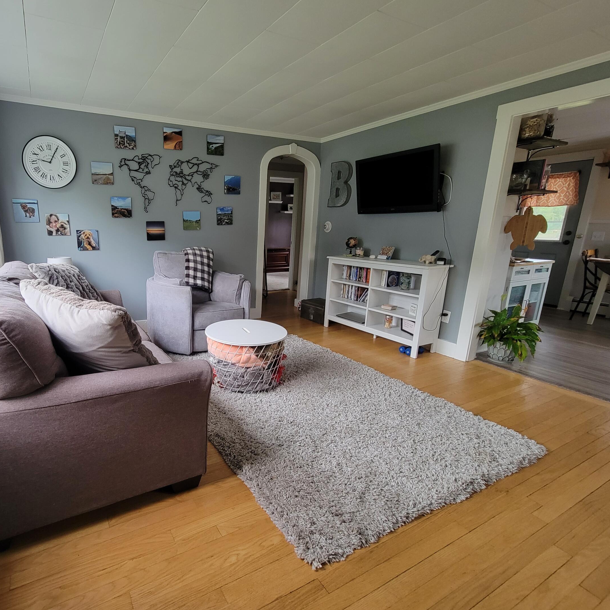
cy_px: 309
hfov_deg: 85.0
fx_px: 319
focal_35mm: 16
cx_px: 214
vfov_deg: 87.4
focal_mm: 2.2
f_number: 2.2
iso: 200
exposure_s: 1/59
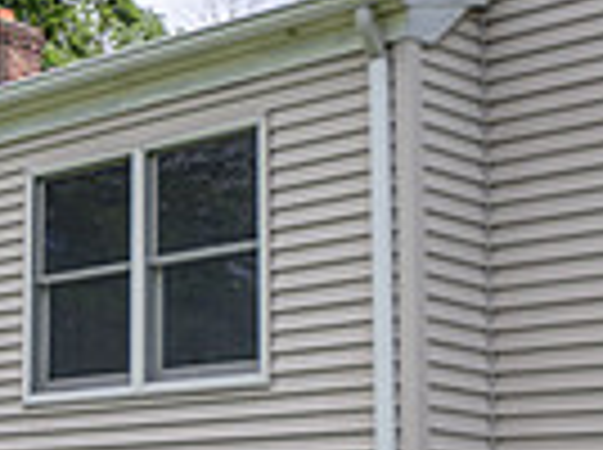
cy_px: 302
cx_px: -117
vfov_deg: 14.7
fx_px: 1739
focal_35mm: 100
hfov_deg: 18.6
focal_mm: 24
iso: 160
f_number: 4
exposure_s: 1/1000
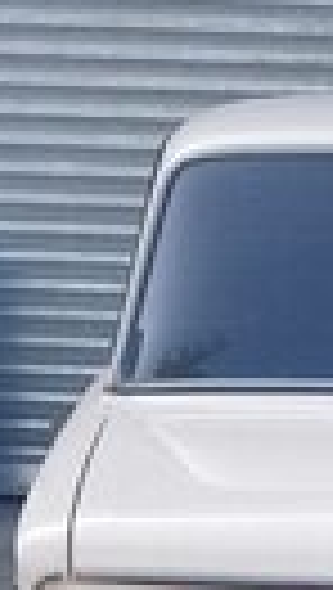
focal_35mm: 128
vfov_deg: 15.7
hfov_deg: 9.2
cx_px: 522
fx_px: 2003
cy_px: 820
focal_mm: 3.3
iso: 50
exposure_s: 1/262
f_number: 2.2
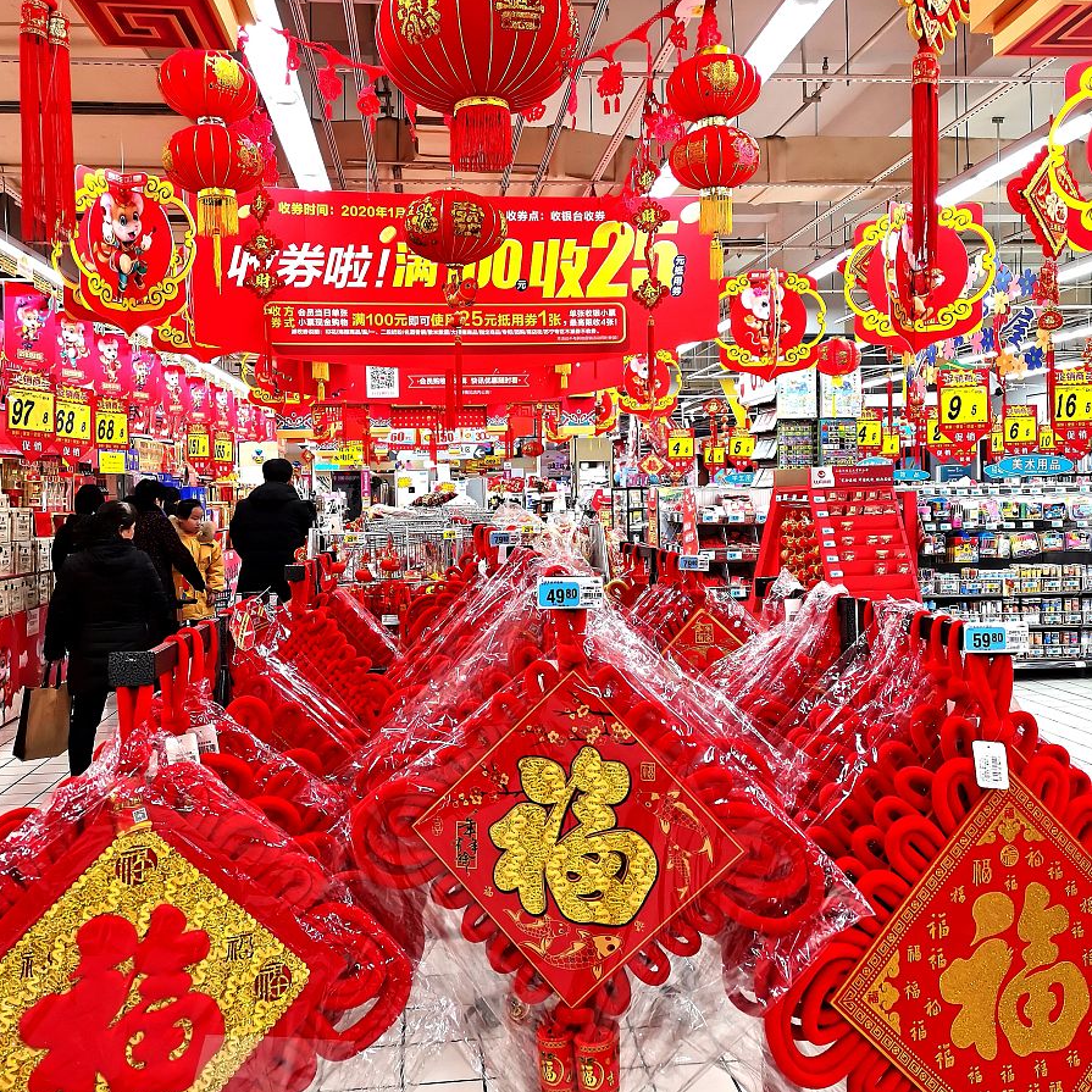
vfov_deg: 51.1
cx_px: 544
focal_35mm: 32
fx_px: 1142
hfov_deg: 51.1
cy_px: 504
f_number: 1.8
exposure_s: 1/142
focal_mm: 5.58
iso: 50
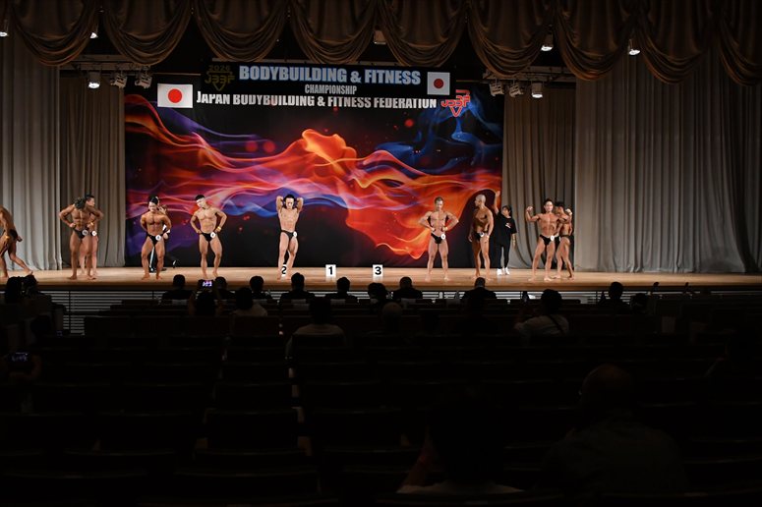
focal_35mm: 42
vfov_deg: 31.9
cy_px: 254
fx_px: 889
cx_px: 381
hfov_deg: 46.4
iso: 3200
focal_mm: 28
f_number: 5.6
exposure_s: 1/400
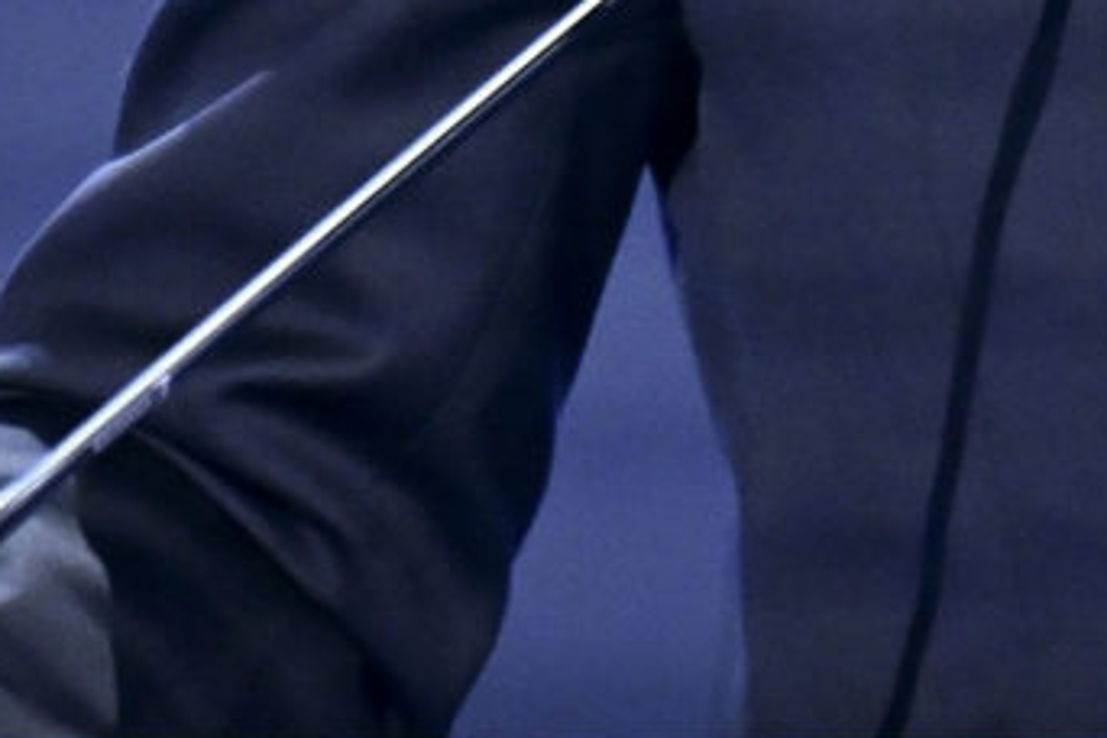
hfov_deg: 0.6
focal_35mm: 3595
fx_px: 110538
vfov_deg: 0.4
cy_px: -542
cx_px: 1356
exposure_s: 1/250
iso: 5600
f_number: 6.3
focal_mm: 600
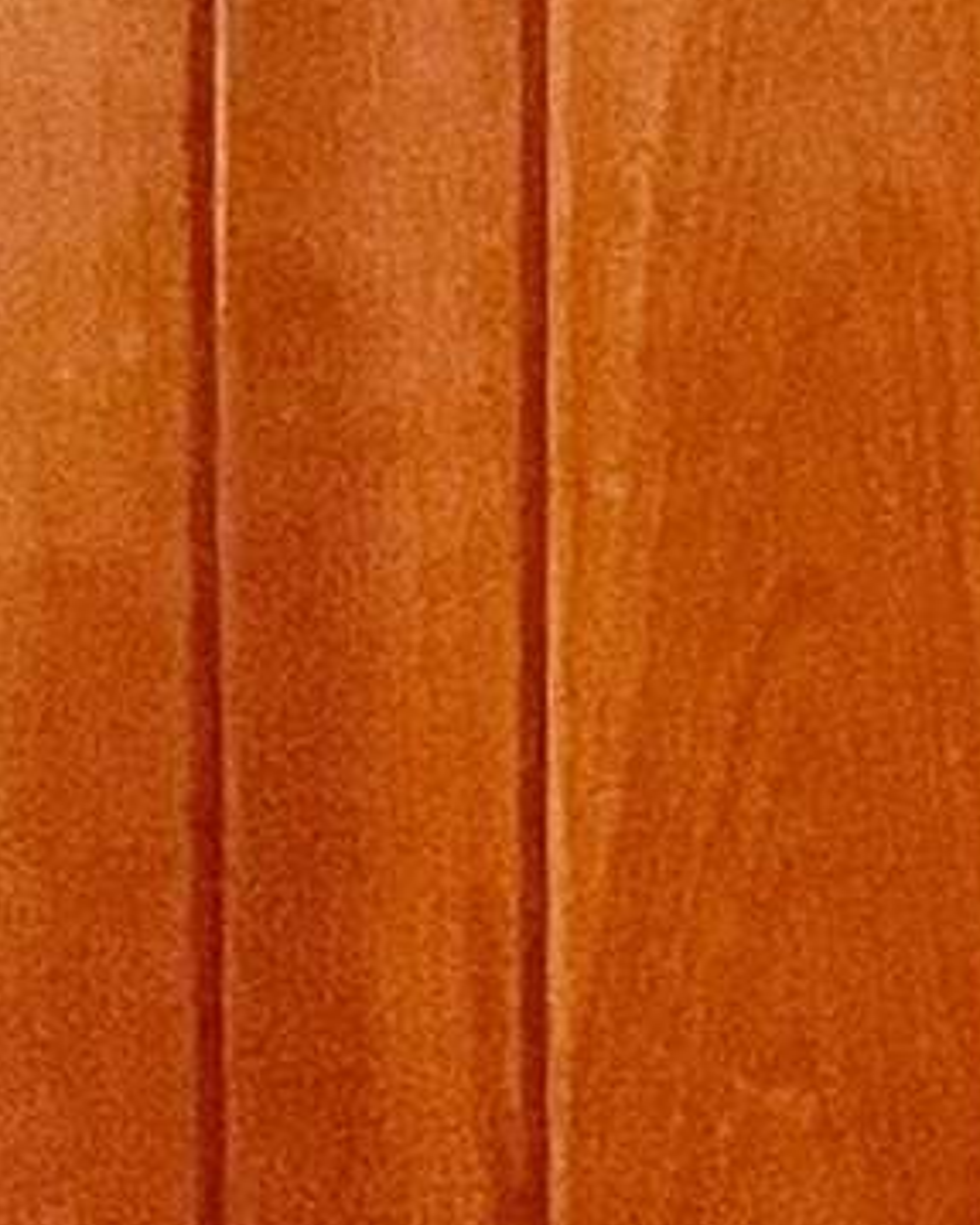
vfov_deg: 8.5
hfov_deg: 5.4
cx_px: 4903
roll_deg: -0.2
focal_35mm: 217
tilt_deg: -1.3
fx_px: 7871
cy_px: -1013
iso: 640
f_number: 1.6
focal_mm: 4.2
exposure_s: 1/30
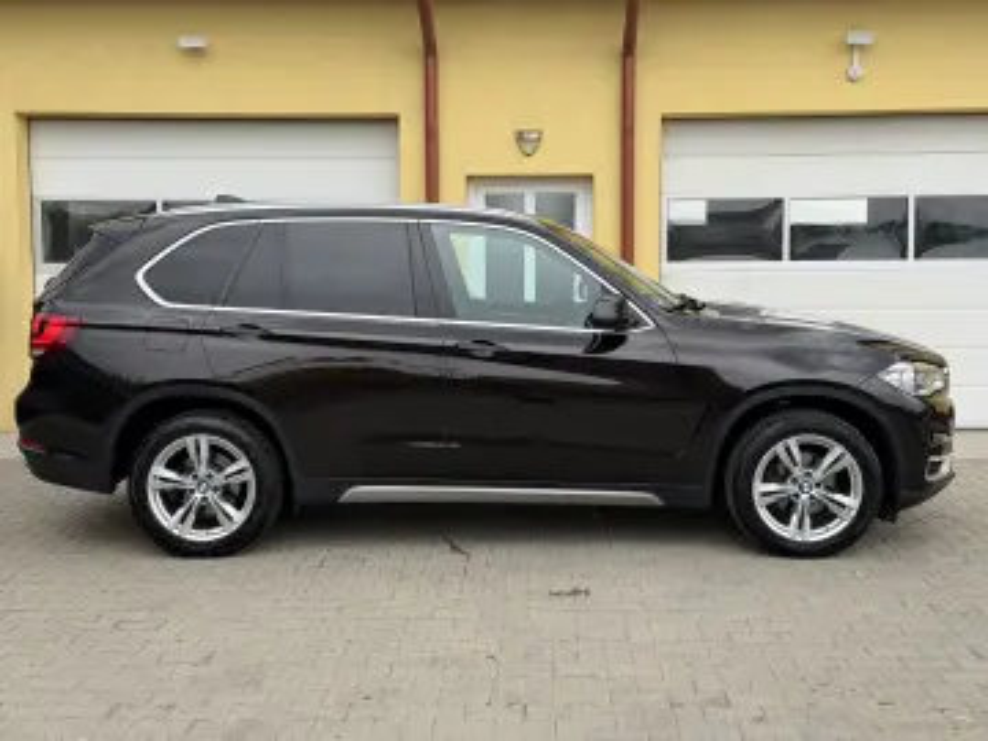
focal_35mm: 48
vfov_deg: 30.3
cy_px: 370
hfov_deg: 39.7
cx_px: 494
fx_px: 1370
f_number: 1.78
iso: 64
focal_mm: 6.76
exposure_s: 1/1242
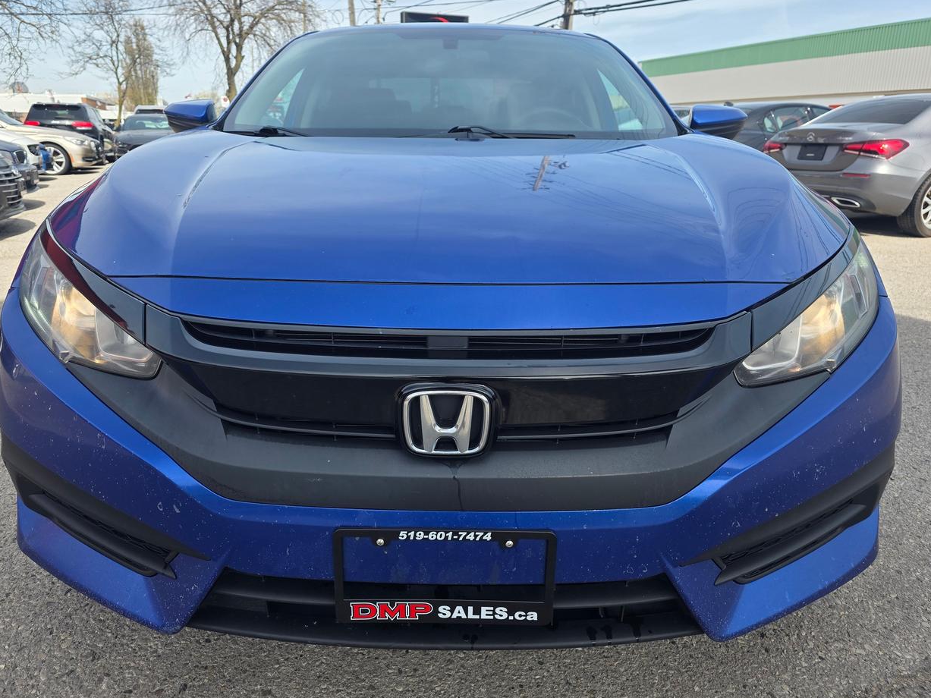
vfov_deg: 56.8
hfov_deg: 71.6
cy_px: 351
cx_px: 448
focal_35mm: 24
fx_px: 645
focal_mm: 6.3
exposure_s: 1/2436
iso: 80
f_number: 1.7
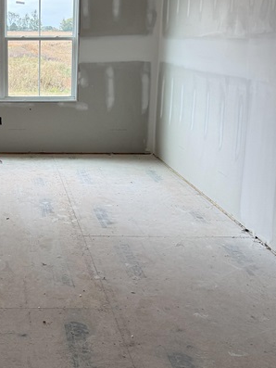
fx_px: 616
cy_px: 167
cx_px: 16
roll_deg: -1.0
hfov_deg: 24.4
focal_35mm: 58
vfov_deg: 33.2
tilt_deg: -12.0
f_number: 1.78
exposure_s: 1/214
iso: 125
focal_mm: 6.76
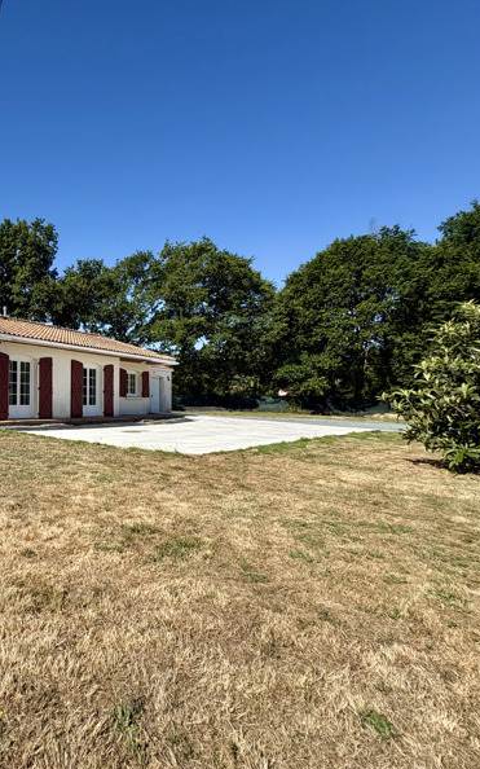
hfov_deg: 50.4
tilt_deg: +2.3
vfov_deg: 85.1
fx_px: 419
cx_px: 19
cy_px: 386
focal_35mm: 20
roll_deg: -0.3
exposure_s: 1/2273
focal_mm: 2.22
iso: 50
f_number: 2.2
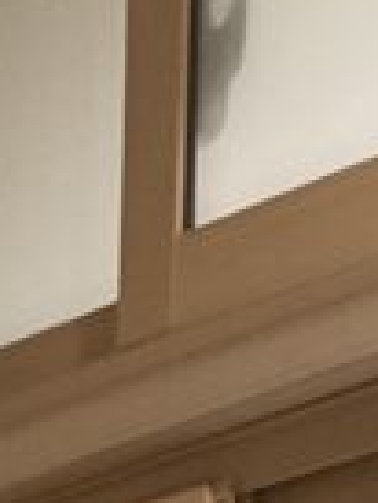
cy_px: 1538
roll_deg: -2.3
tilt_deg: -0.8
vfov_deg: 7.8
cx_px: -371
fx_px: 3155
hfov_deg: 6.6
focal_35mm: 217
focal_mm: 3
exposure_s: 1/50
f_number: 1.8
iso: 100
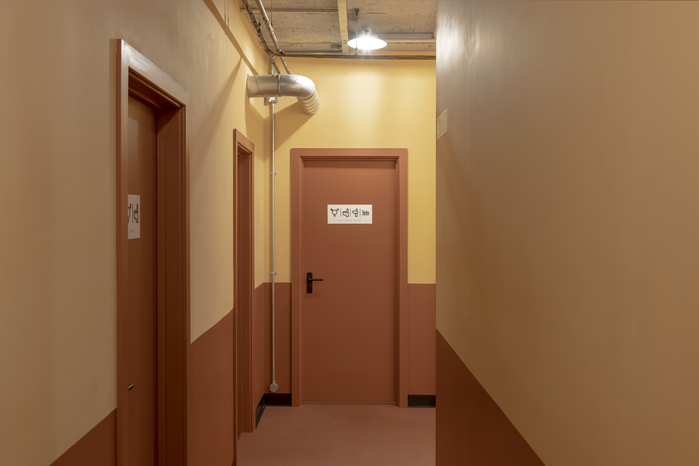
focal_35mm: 34
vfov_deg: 38.9
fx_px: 660
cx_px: 350
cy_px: 233
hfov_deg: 55.8
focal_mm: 34
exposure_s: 1.3
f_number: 7.1
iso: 160
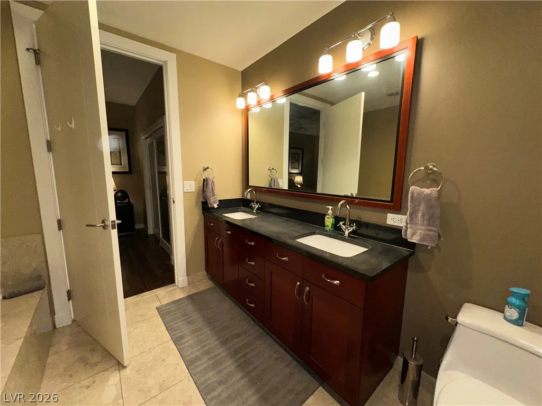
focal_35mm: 14
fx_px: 219
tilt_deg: -8.5
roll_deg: -0.6
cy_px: 203
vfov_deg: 85.7
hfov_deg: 102.1
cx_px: 271
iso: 64
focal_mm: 2.22
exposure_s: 1/122
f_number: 2.2
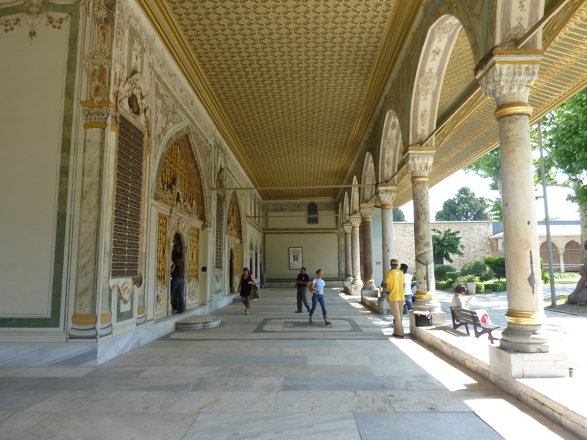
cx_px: 294
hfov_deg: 69.4
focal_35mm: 25
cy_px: 220
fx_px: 424
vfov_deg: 54.9
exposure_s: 1/125
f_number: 3.5
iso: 80
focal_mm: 4.1
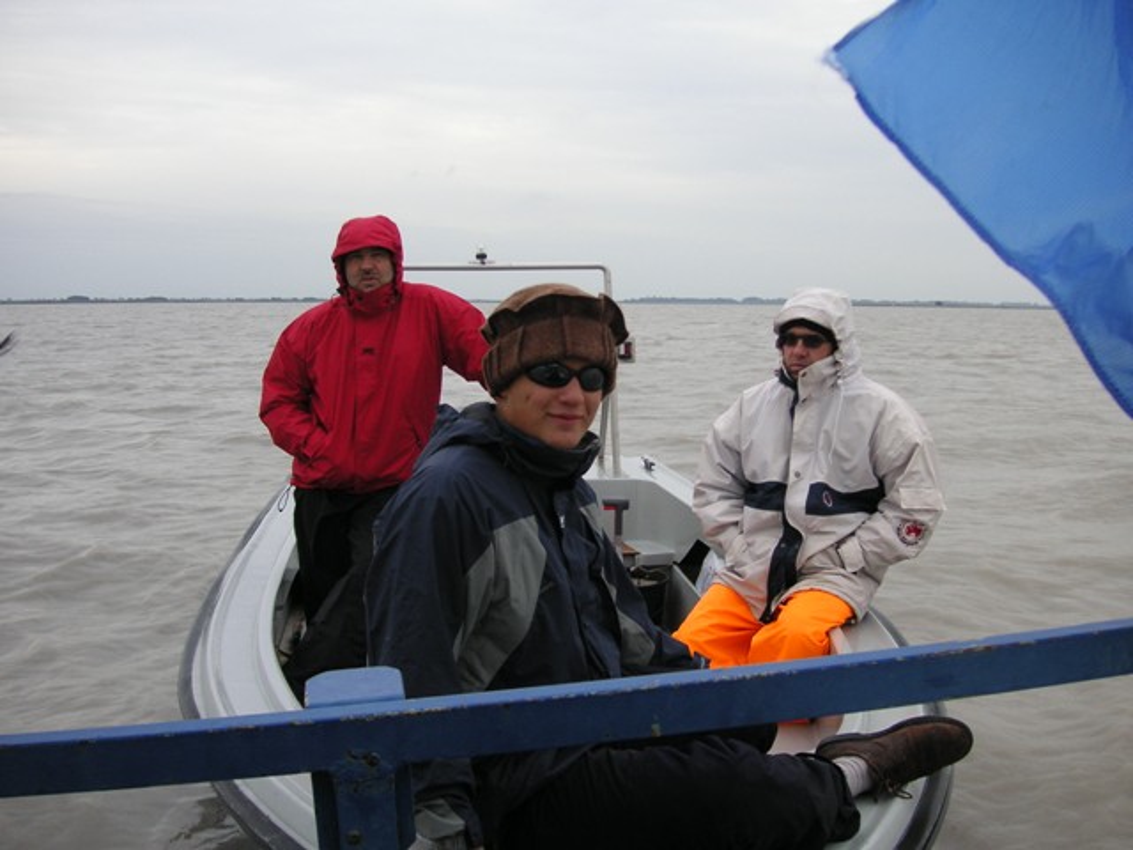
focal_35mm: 37
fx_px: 1211
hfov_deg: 50.1
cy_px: 425
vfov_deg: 38.7
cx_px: 566
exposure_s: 1/750
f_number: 2.8
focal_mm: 6.1
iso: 50
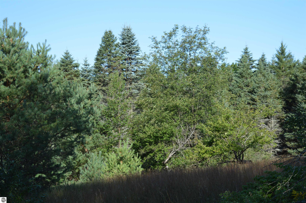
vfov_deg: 19.7
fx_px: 586
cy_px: 102
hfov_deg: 29.3
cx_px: 153
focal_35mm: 69
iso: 100
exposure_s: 1/250
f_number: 8
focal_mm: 46
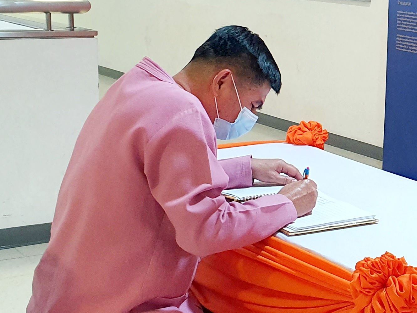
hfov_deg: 22.6
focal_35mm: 79
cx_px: 507
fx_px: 952
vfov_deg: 18.7
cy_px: 138
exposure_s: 1/50
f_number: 2.4
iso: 320
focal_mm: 4.3
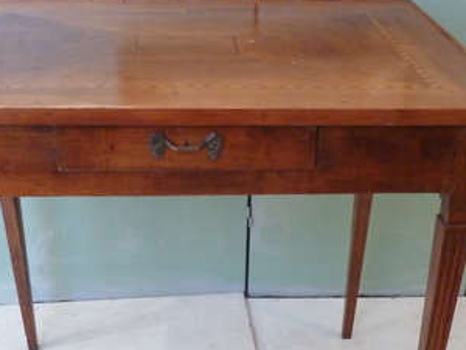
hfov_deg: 32.2
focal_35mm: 60
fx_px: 808
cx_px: 224
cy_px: 303
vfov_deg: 23.9
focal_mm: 5
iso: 400
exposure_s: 1/10
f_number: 3.4
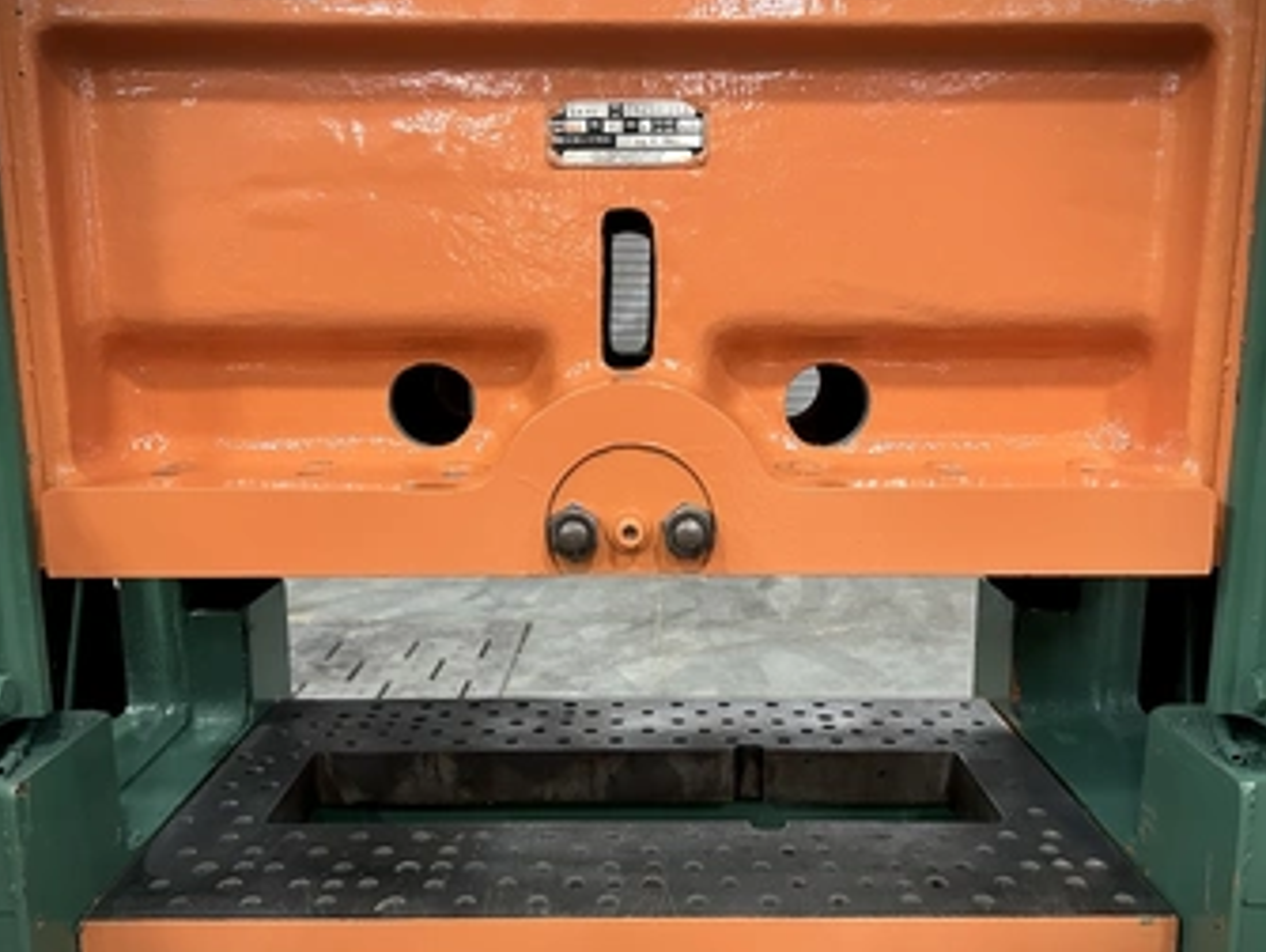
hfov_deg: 58.3
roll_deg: +1.2
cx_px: 635
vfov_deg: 45.5
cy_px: 525
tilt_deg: -10.9
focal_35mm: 31
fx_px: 1135
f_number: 1.5
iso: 500
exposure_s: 1/40
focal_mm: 5.7
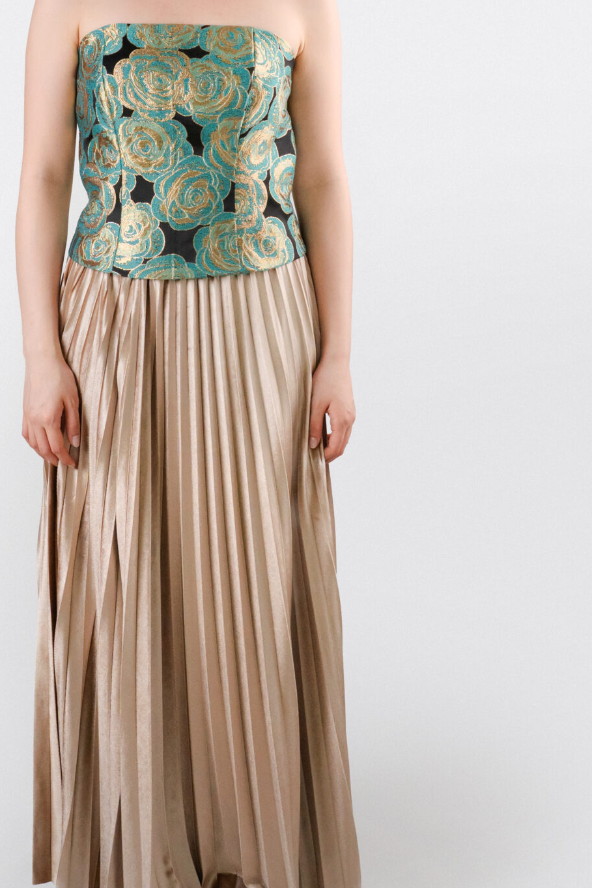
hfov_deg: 17.6
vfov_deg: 26.1
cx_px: 169
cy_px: 267
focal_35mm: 77
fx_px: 1899
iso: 1250
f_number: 8
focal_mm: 41
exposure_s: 1/125
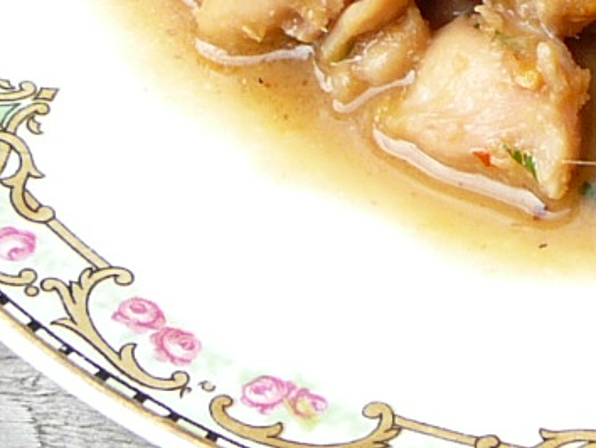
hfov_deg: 12.1
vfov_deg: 9.2
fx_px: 2722
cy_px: -205
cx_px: 764
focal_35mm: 158
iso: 80
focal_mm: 5.2
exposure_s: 1/100
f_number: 2.8
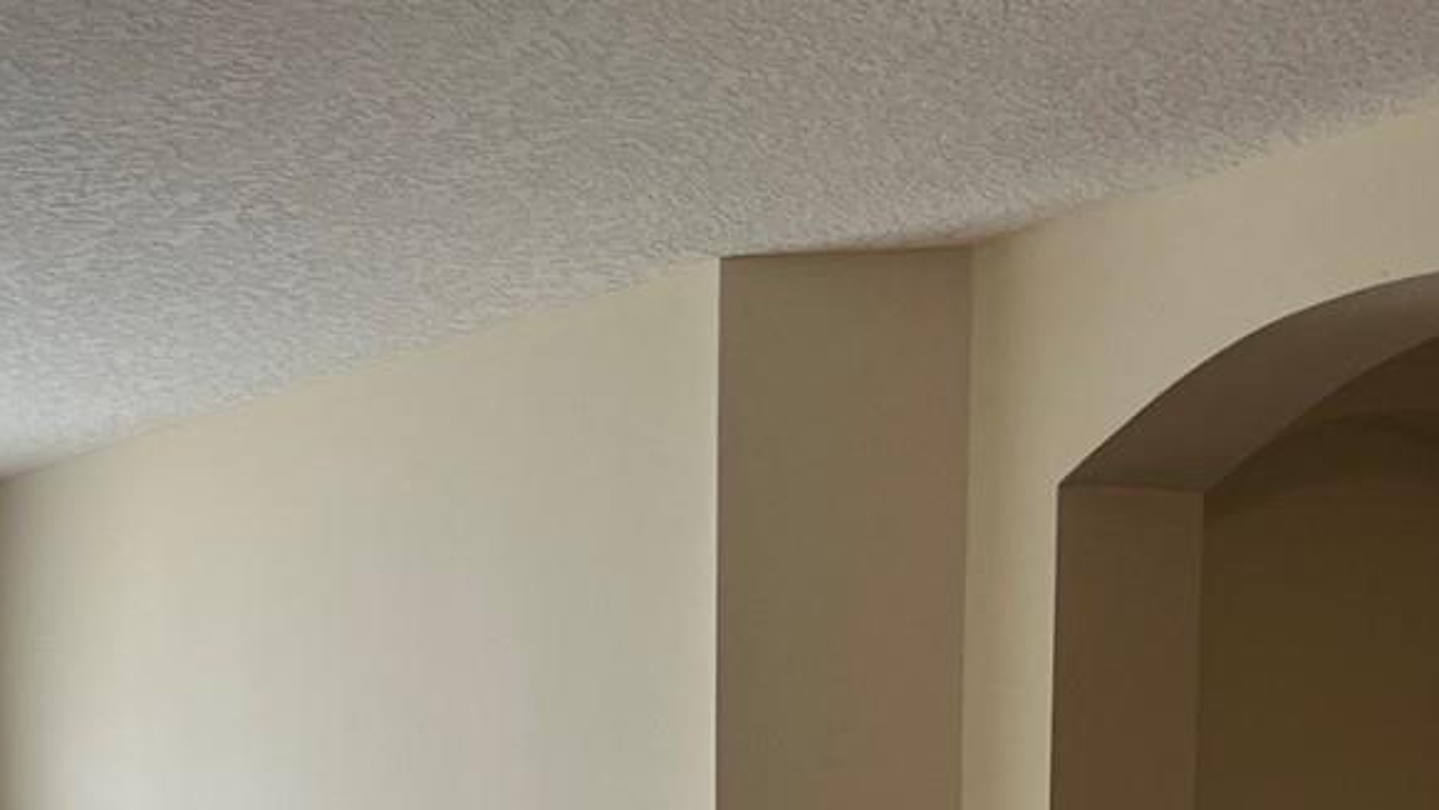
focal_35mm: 78
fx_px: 2977
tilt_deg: -9.1
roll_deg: +0.5
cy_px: 1387
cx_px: 629
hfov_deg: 27.2
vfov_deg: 14.0
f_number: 1.6
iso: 64
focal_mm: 5.1
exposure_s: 1/60
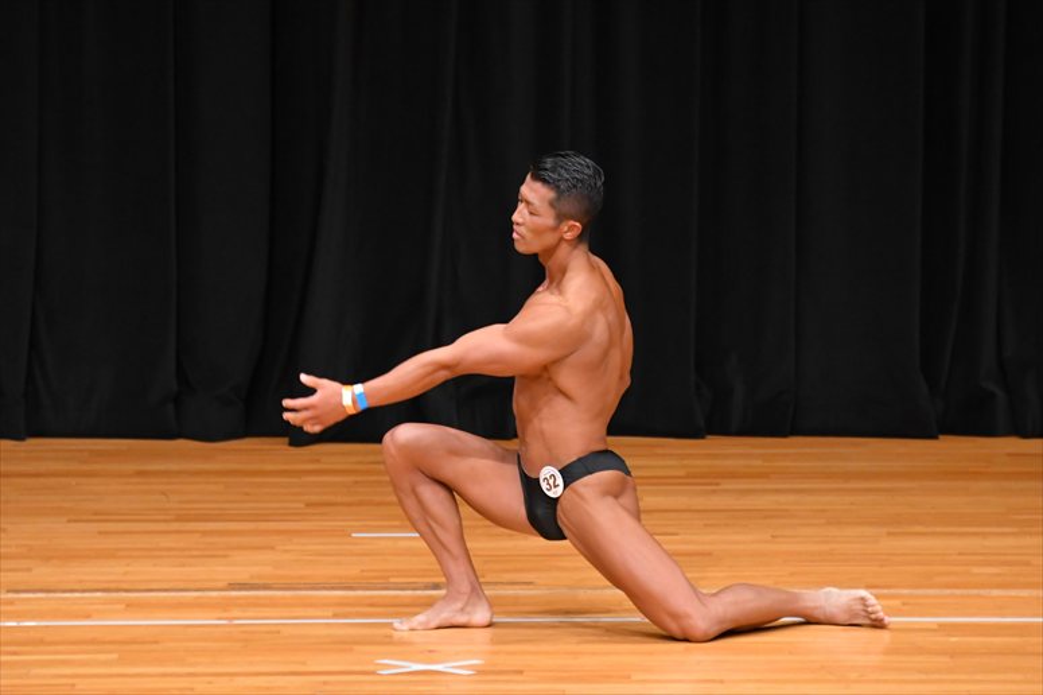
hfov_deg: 6.0
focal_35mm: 345
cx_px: 522
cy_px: 348
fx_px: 9991
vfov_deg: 4.0
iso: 4000
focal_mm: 230
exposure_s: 1/400
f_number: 5.6
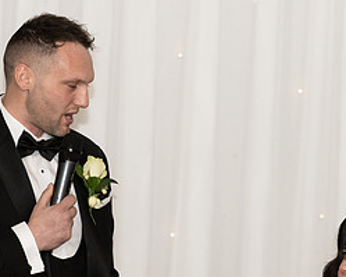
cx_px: 243
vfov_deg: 4.2
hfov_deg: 5.2
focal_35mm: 369
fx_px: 3777
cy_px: 232
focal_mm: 145
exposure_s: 1/160
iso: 400
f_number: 2.8
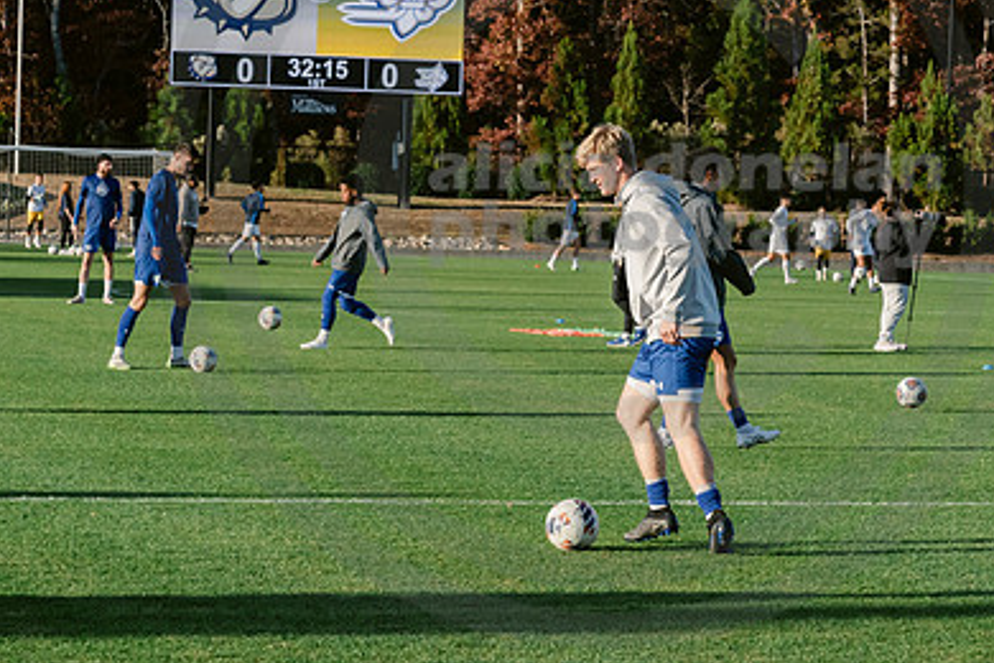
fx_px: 4307
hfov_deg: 13.2
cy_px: 195
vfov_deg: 8.8
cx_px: 607
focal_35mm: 156
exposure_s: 1/2000
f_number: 9
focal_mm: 105
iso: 1250
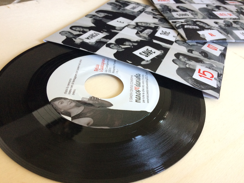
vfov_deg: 46.8
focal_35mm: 30
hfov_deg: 60.0
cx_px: 123
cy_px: 95
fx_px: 211
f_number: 2.2
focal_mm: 4.15
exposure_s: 1/33
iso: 250
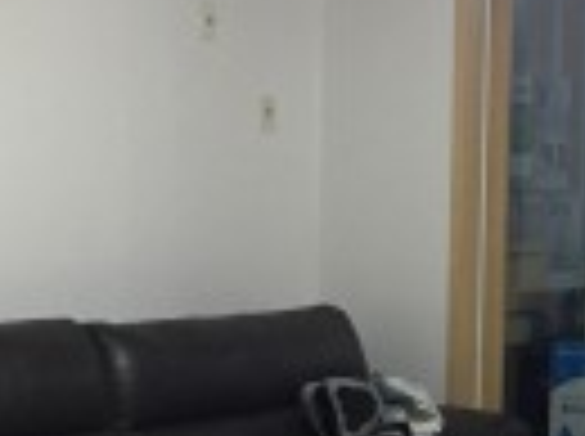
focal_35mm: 125
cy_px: 440
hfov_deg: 15.7
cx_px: 464
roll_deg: -0.6
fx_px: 2109
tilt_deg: -7.9
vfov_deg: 11.7
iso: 200
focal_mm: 4.15
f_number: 2.2
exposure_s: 1/30
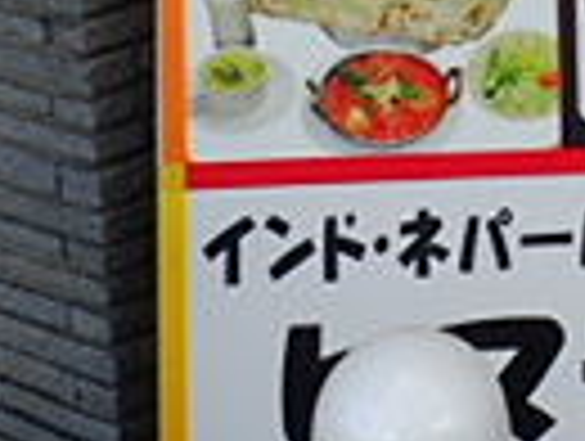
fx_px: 2083
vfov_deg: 11.3
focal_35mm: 123
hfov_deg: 15.5
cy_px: -333
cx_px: 666
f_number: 2.8
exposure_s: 1/200
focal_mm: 4.5
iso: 100
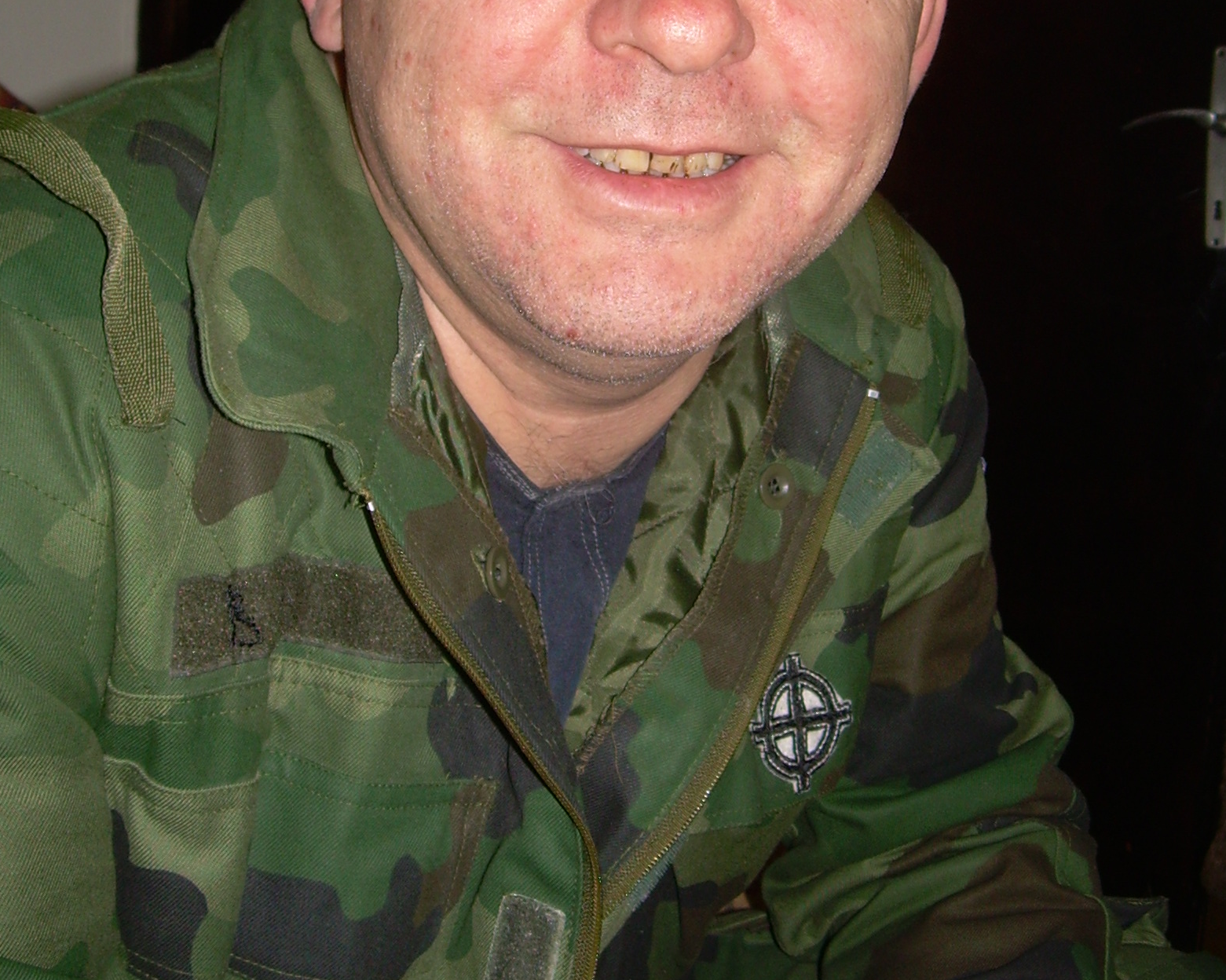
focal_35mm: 54
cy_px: 372
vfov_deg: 28.0
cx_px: 653
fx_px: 1959
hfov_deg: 34.7
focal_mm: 6.3
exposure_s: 1/60
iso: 50
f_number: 2.8
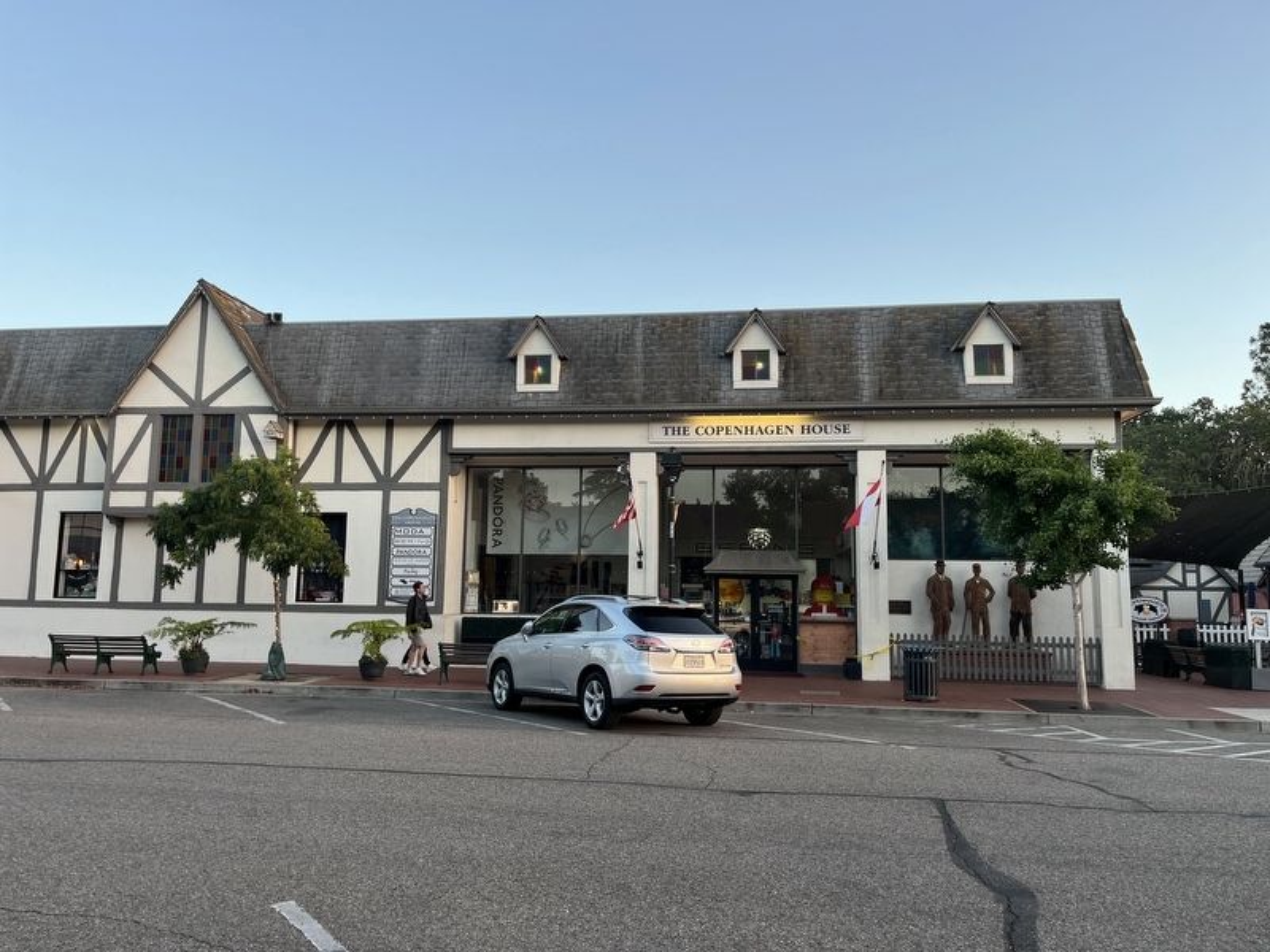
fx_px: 954
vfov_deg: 53.1
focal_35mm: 26
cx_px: 635
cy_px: 476
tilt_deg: +5.9
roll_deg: -1.9
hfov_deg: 67.3
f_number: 1.6
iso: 32
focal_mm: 5.1
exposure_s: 1/144
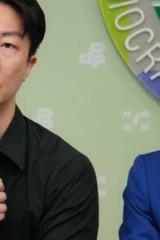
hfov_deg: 2.3
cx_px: -85
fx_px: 3955
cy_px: 124
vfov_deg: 3.5
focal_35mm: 594
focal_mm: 191
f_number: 6.3
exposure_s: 1/160
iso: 2500
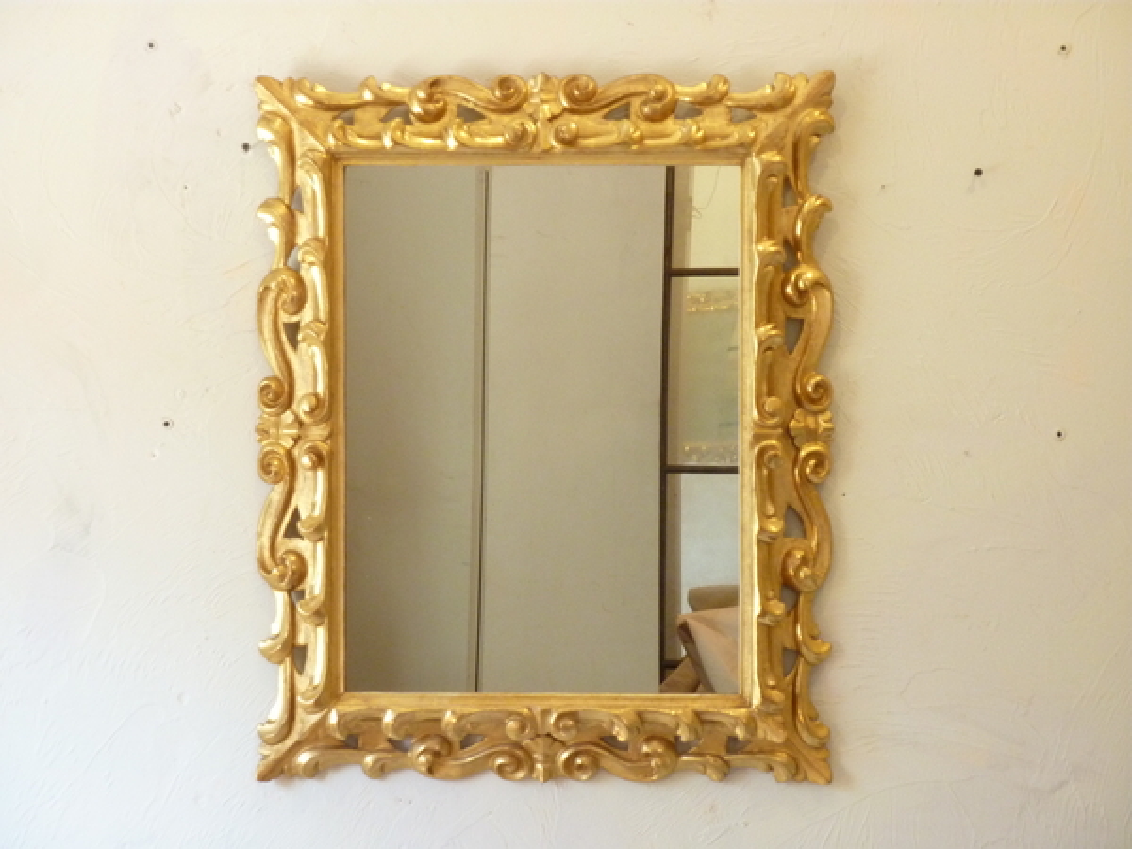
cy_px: 424
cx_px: 566
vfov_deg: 13.3
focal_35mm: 111
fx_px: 3630
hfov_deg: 17.7
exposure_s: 1/20
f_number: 4.4
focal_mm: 18.2
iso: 400
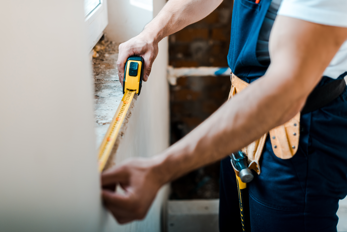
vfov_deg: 27.0
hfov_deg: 39.6
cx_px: 174
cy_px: 116
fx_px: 482
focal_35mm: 50
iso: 100
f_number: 2.5
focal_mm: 50
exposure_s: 1/320
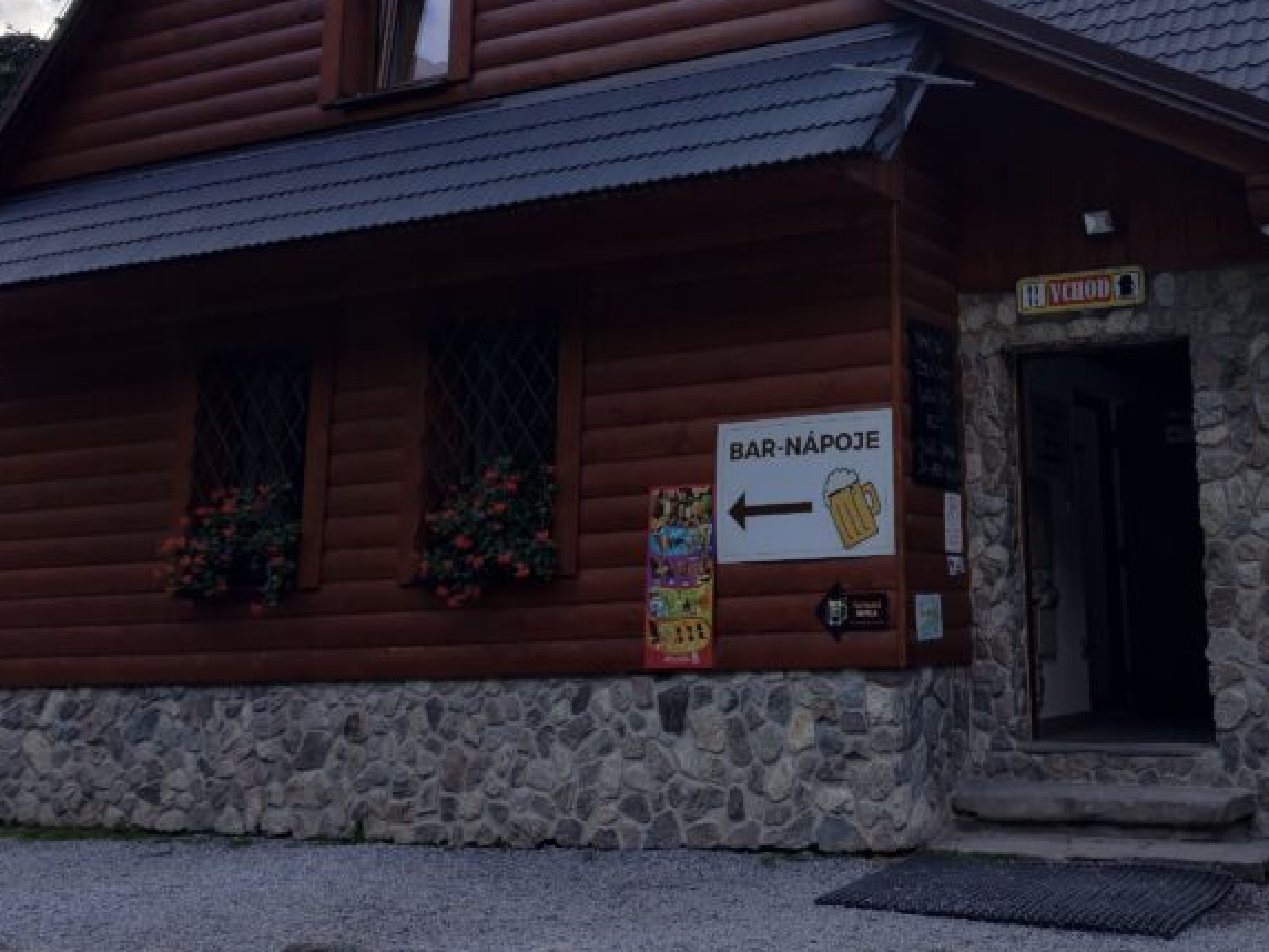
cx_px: 907
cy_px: 235
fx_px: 1576
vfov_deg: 32.9
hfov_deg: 42.8
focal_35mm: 43
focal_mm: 7
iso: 71
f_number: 1.57
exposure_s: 1/873
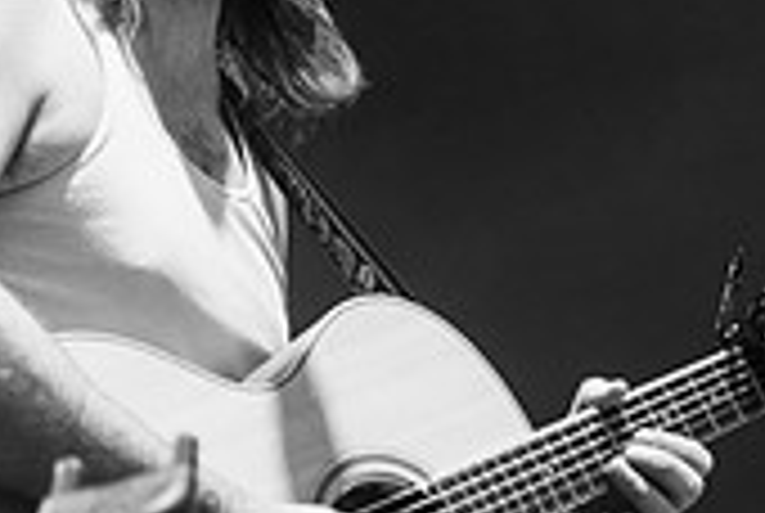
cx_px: 513
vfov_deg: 4.7
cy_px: 259
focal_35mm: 293
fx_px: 6237
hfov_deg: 7.0
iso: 1000
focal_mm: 86
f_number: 3.2
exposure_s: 1/200
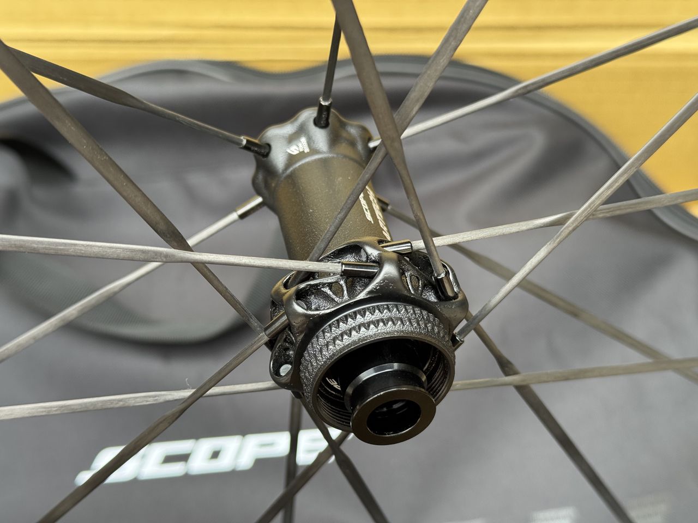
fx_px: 968
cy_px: 262
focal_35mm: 48
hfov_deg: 39.7
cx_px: 349
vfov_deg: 30.3
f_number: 1.78
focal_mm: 6.76
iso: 64
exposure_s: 1/171
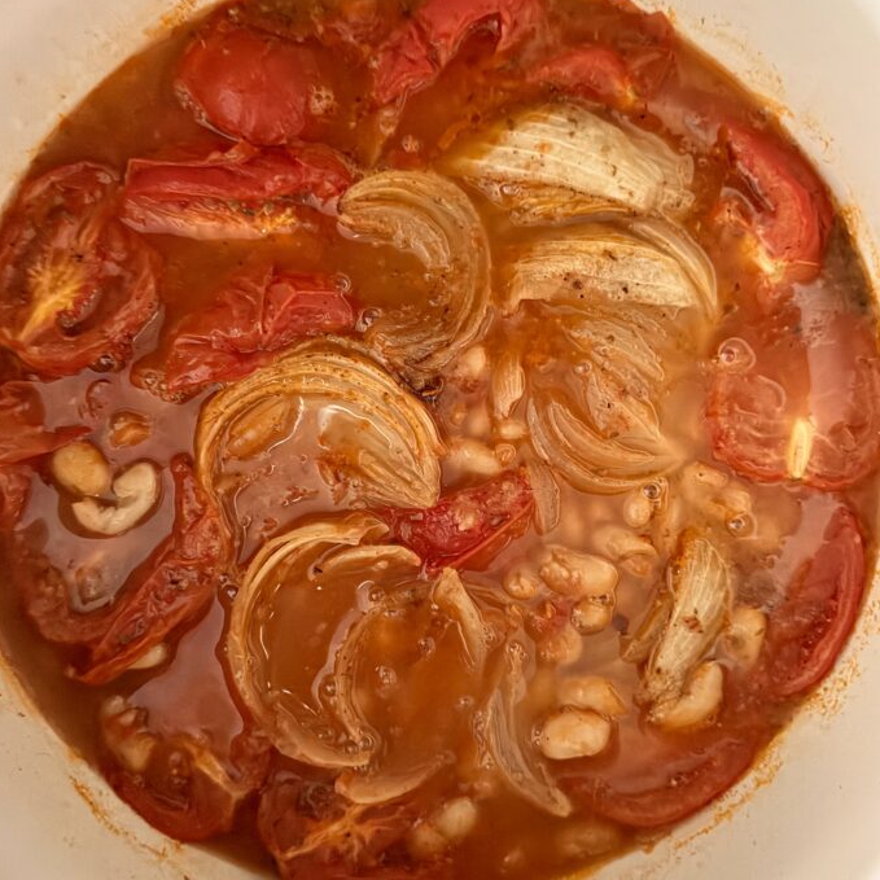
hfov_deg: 51.1
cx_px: 406
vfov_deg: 51.1
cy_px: 424
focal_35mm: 32
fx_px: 920
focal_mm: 6.76
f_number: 1.78
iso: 1250
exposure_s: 1/30
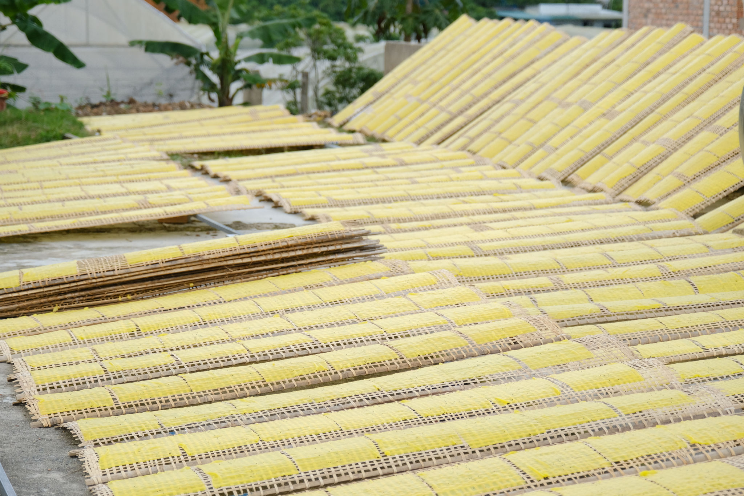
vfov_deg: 16.6
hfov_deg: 24.8
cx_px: 372
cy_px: 248
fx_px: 1694
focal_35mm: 82
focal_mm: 54.5
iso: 800
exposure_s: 1/3200
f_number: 4
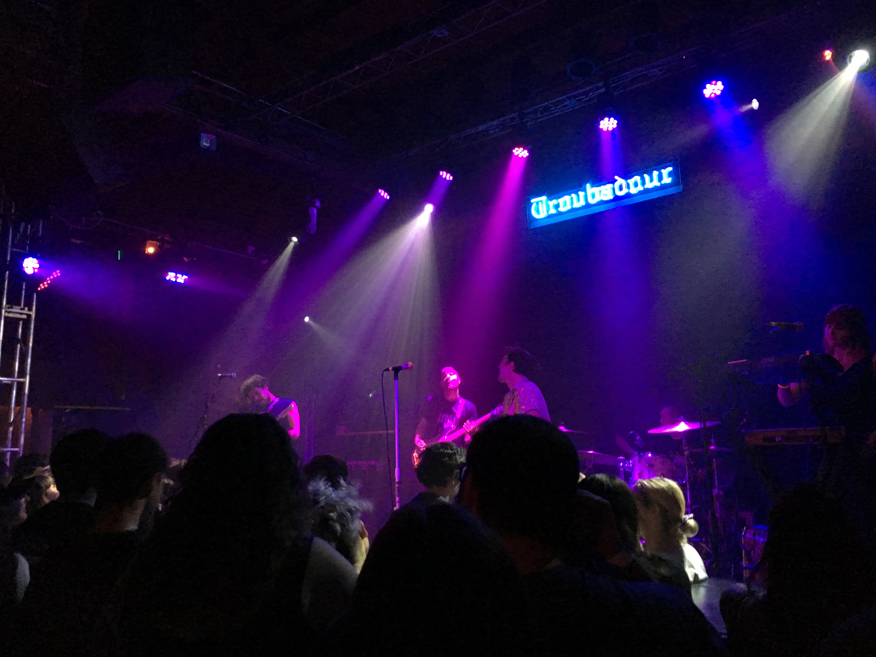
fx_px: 734
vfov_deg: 48.2
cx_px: 438
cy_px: 328
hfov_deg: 61.7
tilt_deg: +9.5
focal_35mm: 29
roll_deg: +0.7
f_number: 2.2
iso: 200
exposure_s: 1/15
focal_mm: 4.15
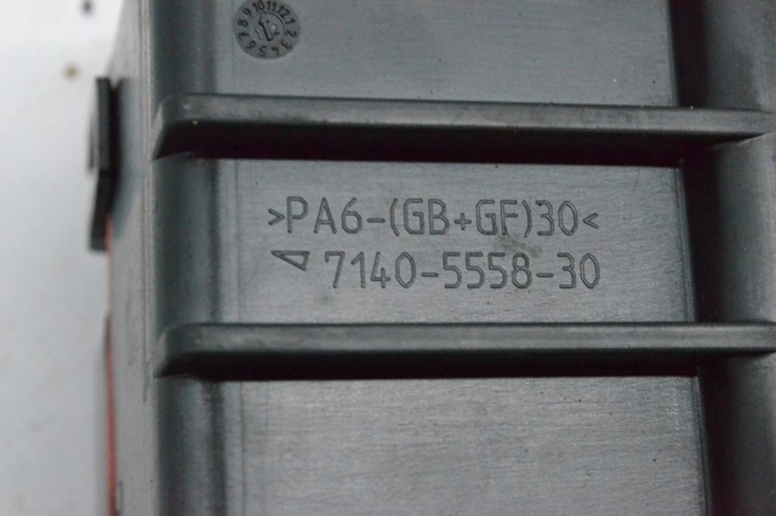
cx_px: 388
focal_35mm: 82
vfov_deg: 16.5
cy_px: 258
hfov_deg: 24.6
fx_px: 1777
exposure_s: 1/160
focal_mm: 55
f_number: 11
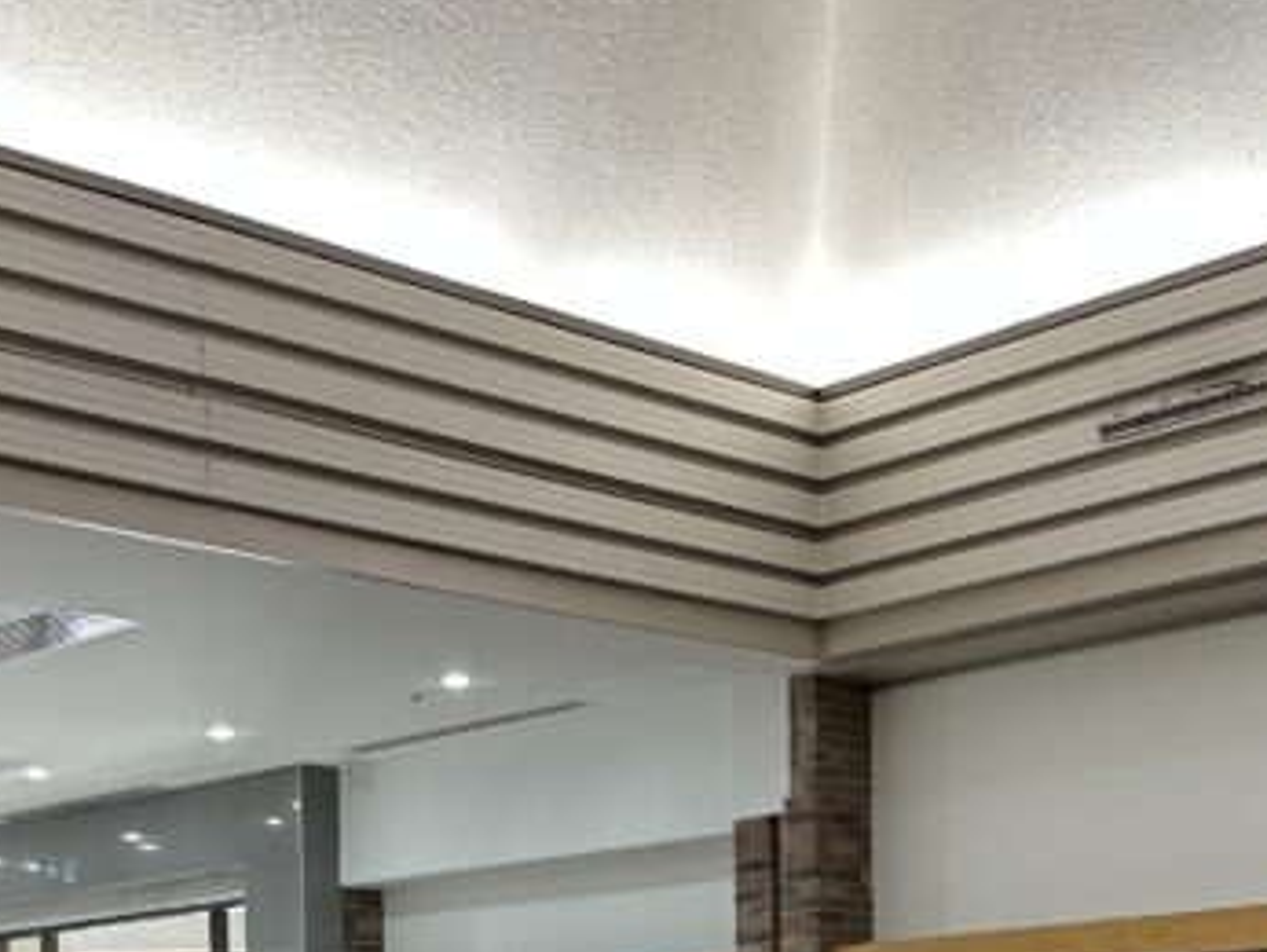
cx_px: 498
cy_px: 1205
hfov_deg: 27.3
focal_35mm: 71
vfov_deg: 19.3
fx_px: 2601
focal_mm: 6.86
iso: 160
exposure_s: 1/60
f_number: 1.78
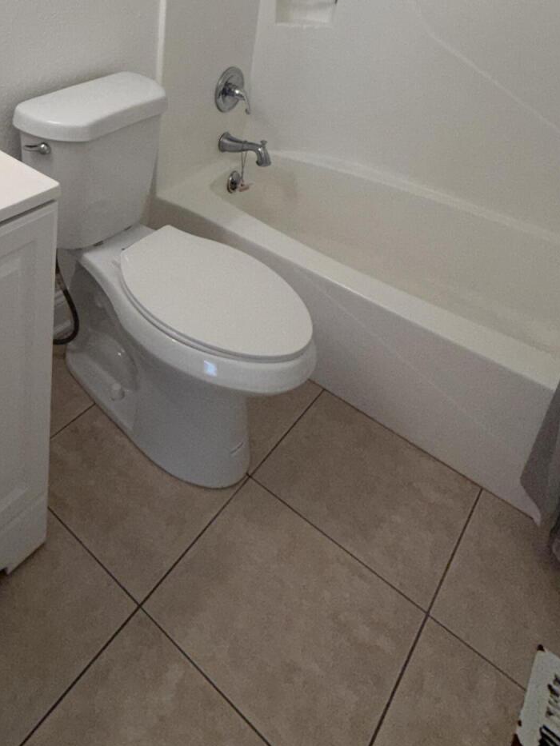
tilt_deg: -15.9
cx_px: 100
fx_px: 647
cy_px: 45
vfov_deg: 51.3
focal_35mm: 30
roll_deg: -2.8
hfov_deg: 44.2
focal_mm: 2.22
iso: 125
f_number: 2.2
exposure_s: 1/120
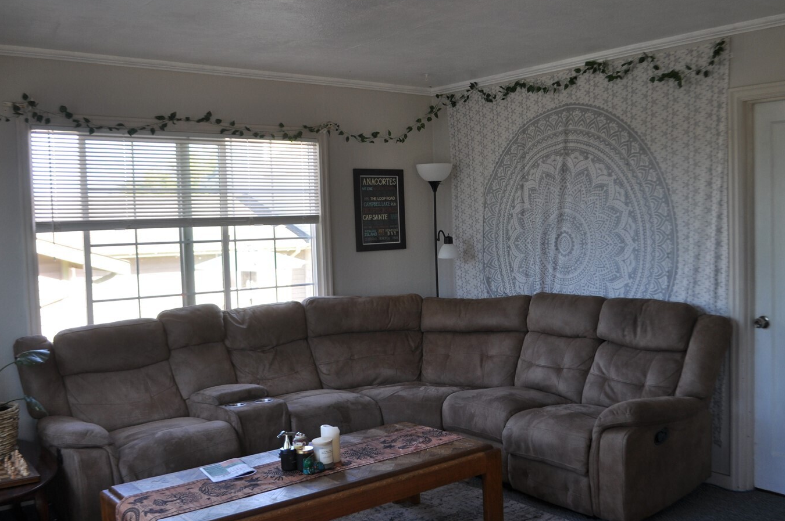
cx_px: 455
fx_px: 741
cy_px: 264
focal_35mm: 34
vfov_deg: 38.8
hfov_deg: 55.6
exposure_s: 1/60
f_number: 4
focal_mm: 18
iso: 200
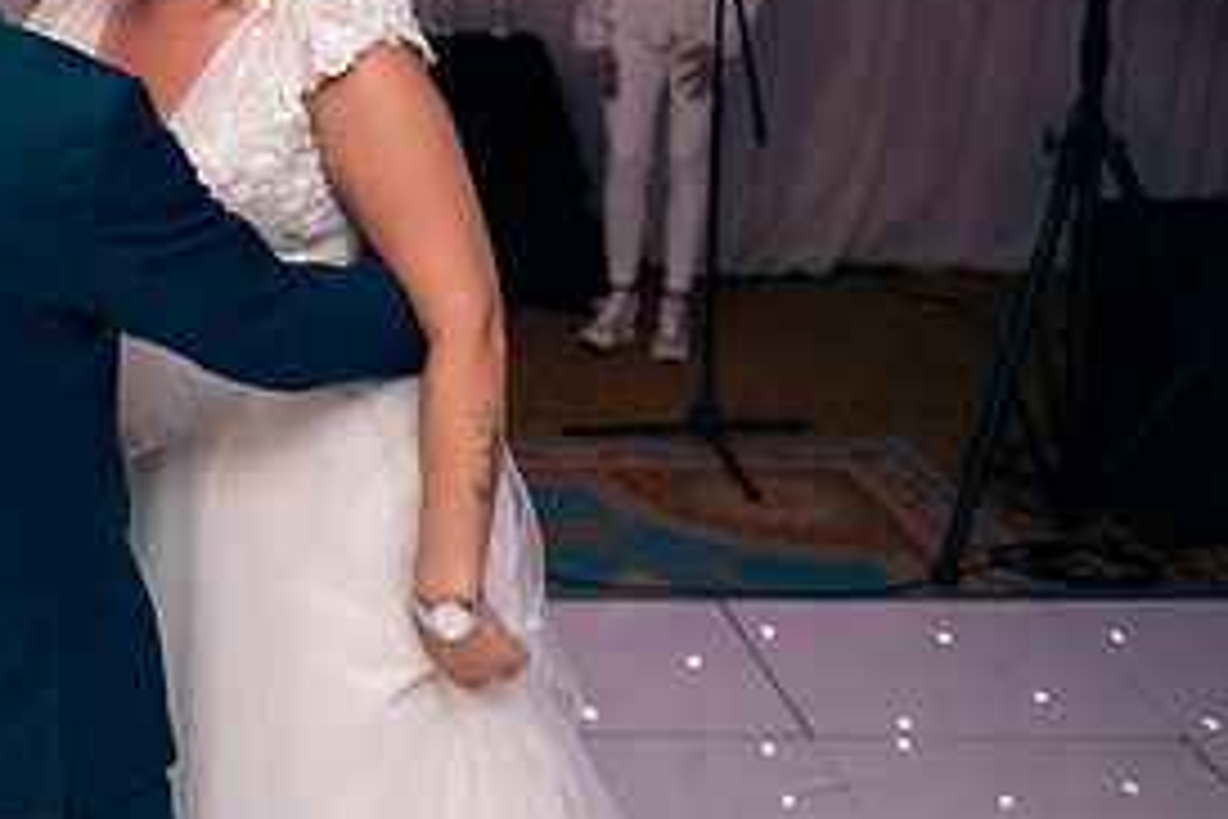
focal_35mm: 68
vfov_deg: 19.8
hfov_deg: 28.1
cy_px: 155
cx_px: 31
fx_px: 2319
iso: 800
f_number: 3.5
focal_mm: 32
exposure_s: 1/160
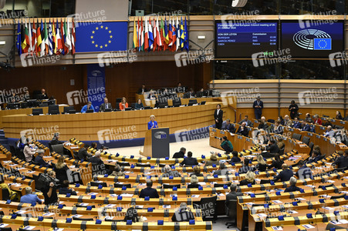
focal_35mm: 70
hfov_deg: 28.9
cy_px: 116
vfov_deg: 19.4
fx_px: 676
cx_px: 174
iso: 1250
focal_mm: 70
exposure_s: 1/640
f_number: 2.8
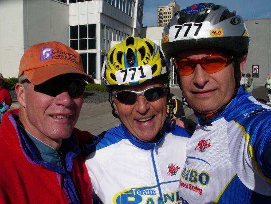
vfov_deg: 38.7
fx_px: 290
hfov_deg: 50.1
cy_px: 102
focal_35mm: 37
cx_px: 136
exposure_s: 1/400
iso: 80
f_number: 7.8
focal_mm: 7.8
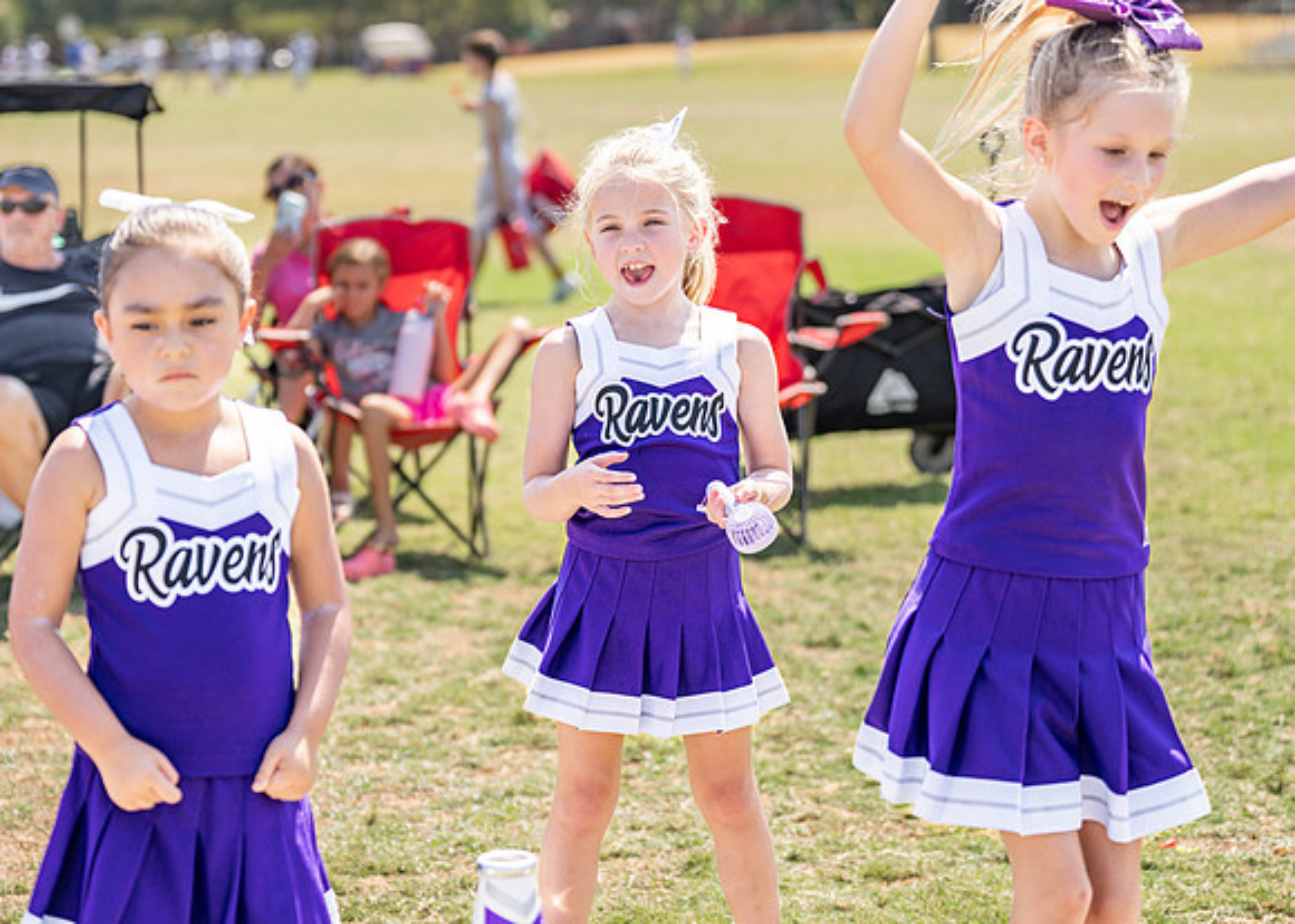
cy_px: 395
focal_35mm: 97
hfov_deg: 20.6
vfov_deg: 14.8
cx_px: 545
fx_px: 3561
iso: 160
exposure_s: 1/1600
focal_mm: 74
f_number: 2.8
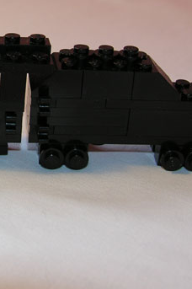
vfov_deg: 23.7
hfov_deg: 15.5
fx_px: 681
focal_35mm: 85
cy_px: 77
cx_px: -35
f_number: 2.8
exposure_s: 1/30
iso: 50
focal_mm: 8.9
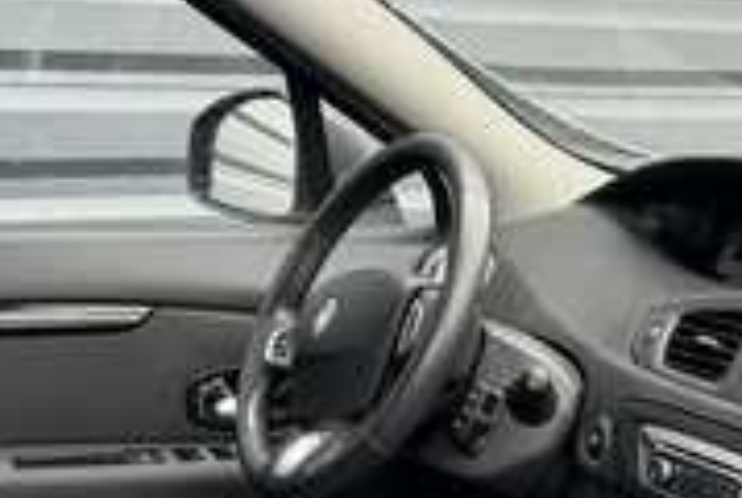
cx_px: 647
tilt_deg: -24.5
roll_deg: -1.5
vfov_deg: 17.5
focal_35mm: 71
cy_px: 728
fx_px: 1466
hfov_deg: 27.5
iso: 125
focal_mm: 6.76
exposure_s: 1/121
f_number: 1.78
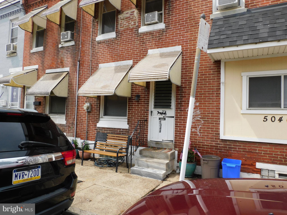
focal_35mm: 24
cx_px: 144
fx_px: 199
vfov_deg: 56.8
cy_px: 108
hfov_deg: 71.6
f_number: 3.3
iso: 125
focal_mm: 4.3
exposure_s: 1/1000
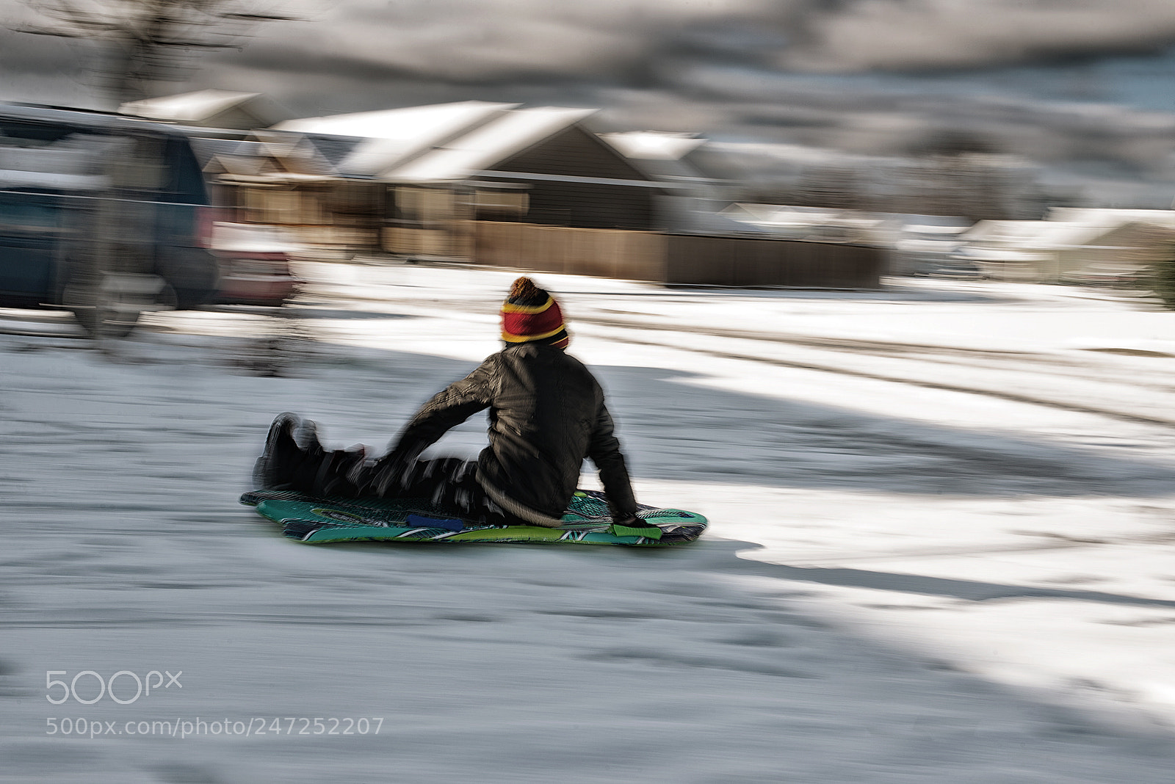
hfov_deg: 39.6
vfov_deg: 27.0
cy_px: 392
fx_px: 1632
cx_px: 588
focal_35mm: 50
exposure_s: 1/20
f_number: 16
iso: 50
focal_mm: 50
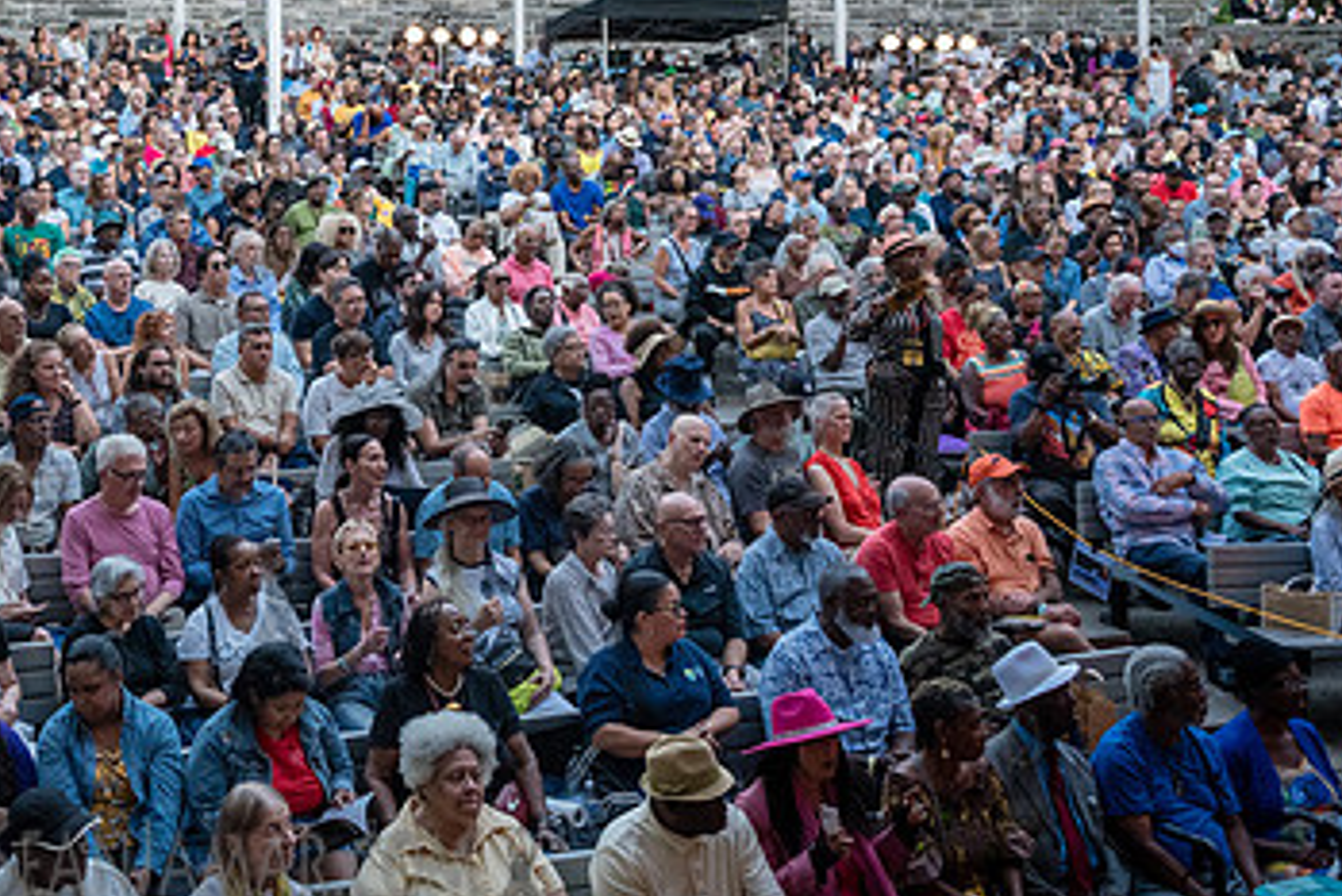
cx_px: 277
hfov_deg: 38.9
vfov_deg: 27.1
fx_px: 1827
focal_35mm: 49
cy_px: 210
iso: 4000
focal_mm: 29
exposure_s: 1/400
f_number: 4
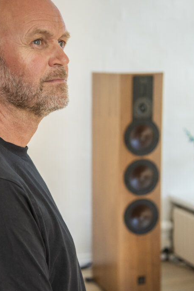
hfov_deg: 17.6
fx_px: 623
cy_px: 161
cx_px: 54
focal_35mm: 77
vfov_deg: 26.3
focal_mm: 52
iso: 800
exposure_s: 1/400
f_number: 4
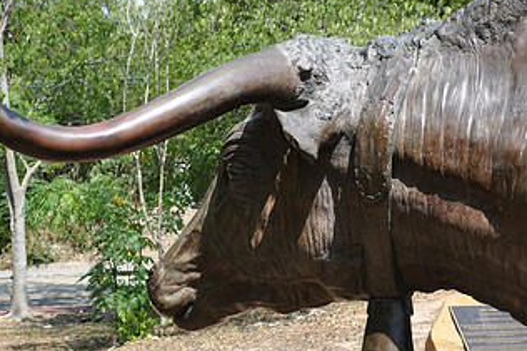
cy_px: 220
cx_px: 317
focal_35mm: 66
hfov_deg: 30.5
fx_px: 965
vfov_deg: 20.5
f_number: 6.3
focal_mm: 24
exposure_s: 1/160
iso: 200
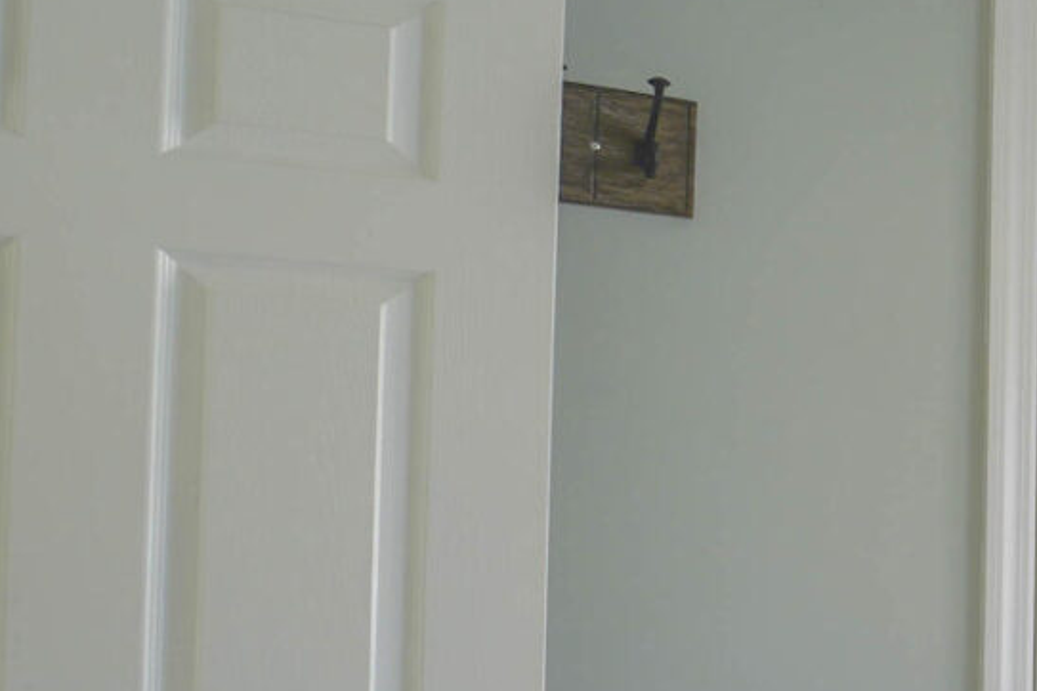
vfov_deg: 20.3
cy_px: 598
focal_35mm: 66
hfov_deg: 16.9
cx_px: 2290
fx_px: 1901
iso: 100
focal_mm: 14
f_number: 4
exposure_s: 1/80
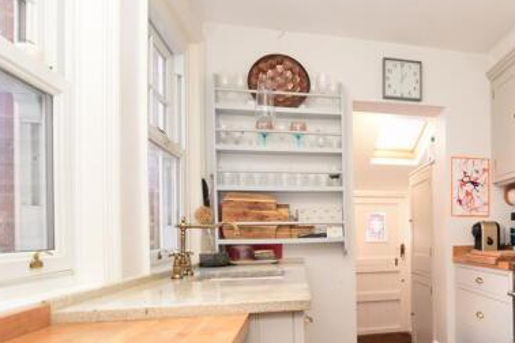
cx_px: 407
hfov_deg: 63.7
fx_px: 372
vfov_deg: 48.4
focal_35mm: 26
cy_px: 239
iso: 400
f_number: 7.1
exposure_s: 1/30
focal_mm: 10
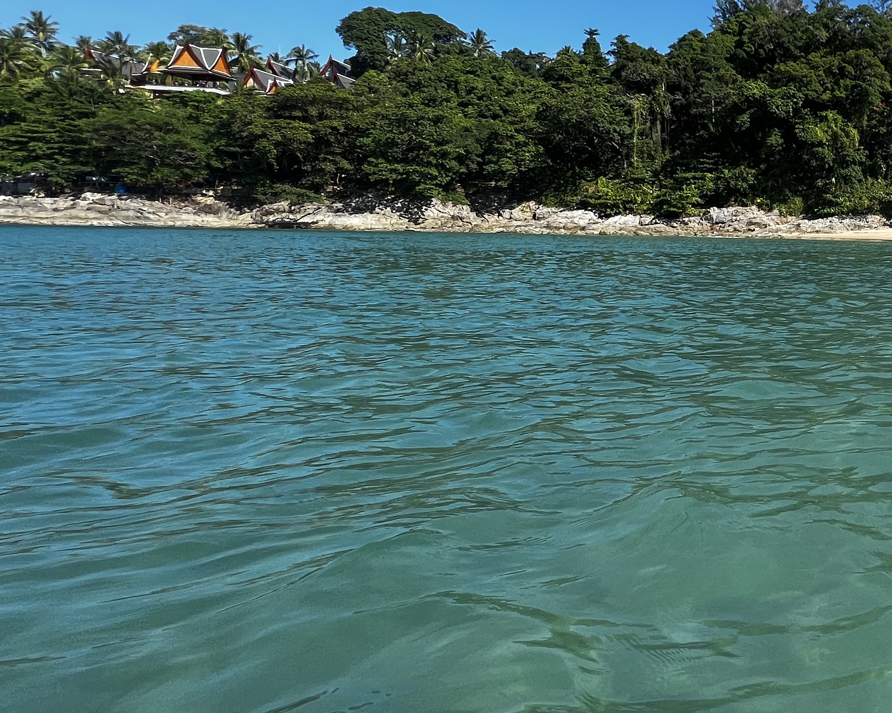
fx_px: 739
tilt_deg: -4.1
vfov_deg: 50.9
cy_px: 257
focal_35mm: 28
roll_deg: +0.1
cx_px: 952
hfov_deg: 47.6
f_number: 1.8
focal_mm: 1.57
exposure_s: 1/968
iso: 32
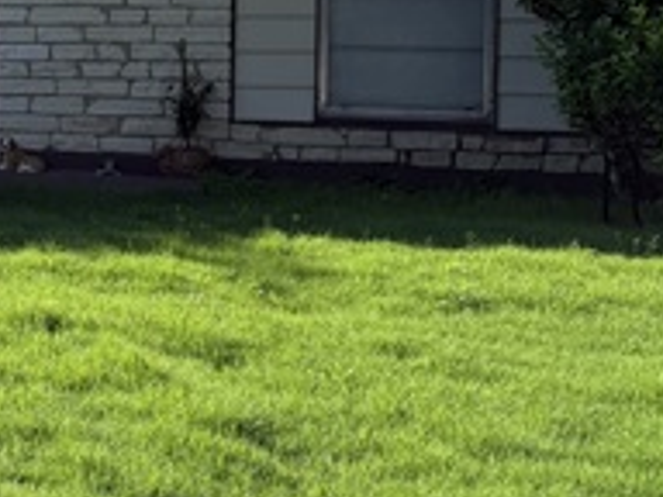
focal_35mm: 80
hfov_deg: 21.1
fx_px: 1532
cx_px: -294
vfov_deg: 18.1
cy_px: 35
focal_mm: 6.76
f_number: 1.78
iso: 100
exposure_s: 1/3145
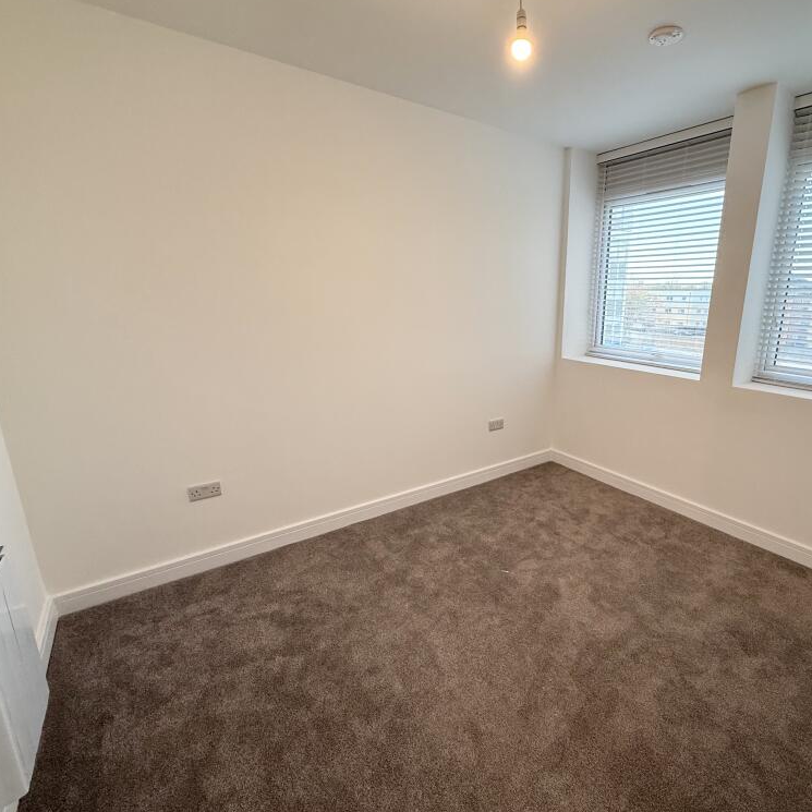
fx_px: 451
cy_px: 403
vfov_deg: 84.0
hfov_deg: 82.6
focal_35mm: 17
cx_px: 499
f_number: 2.2
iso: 160
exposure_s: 1/100
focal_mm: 2.22
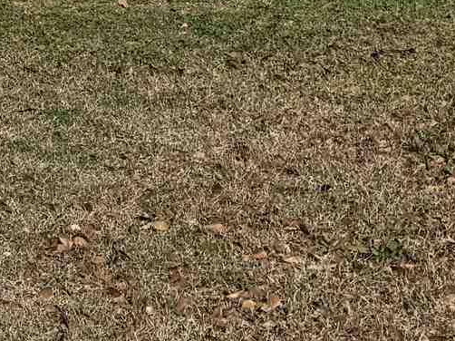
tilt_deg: -1.7
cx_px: -527
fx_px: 1931
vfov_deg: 9.5
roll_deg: -0.4
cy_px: -297
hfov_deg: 11.7
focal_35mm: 147
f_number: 1.78
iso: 80
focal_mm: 6.76
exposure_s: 1/10417
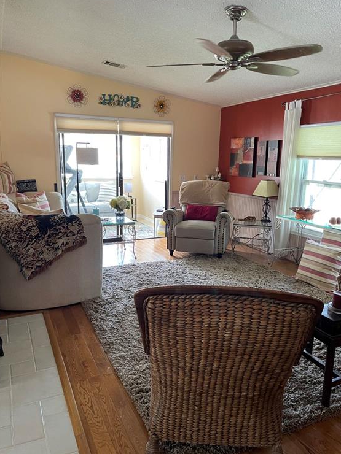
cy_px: 229
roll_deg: -0.7
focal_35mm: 27
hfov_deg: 51.4
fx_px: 355
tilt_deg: -11.6
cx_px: 173
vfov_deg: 65.3
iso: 200
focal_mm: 4.2
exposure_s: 1/60
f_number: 1.6
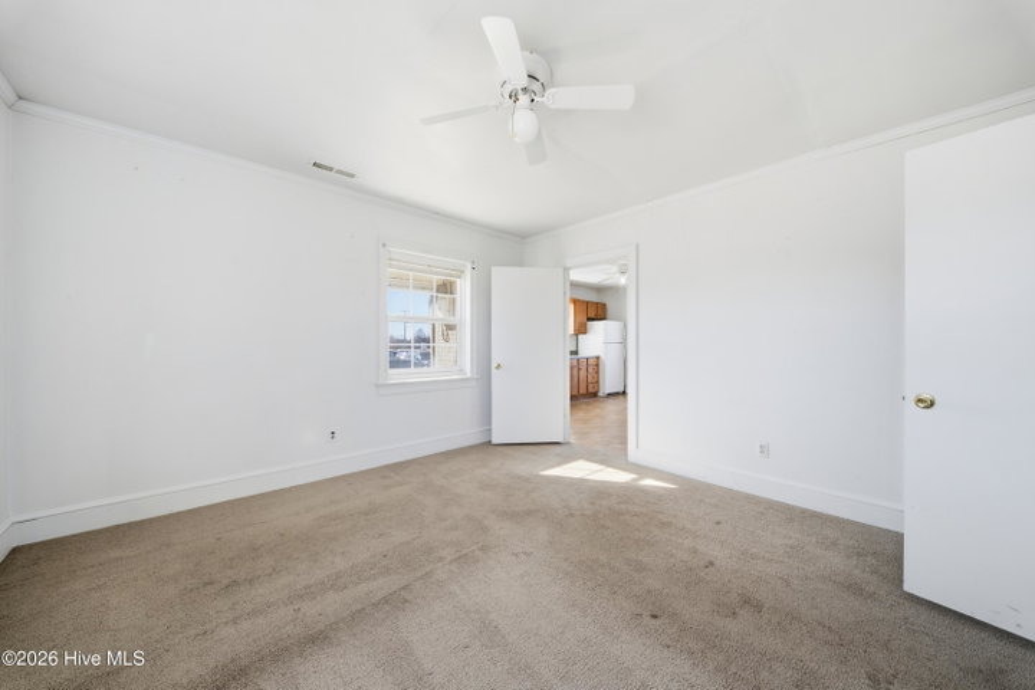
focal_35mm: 12
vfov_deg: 90.0
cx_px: 518
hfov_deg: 112.6
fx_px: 345
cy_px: 345
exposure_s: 1/200
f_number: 8
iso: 250
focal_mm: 12
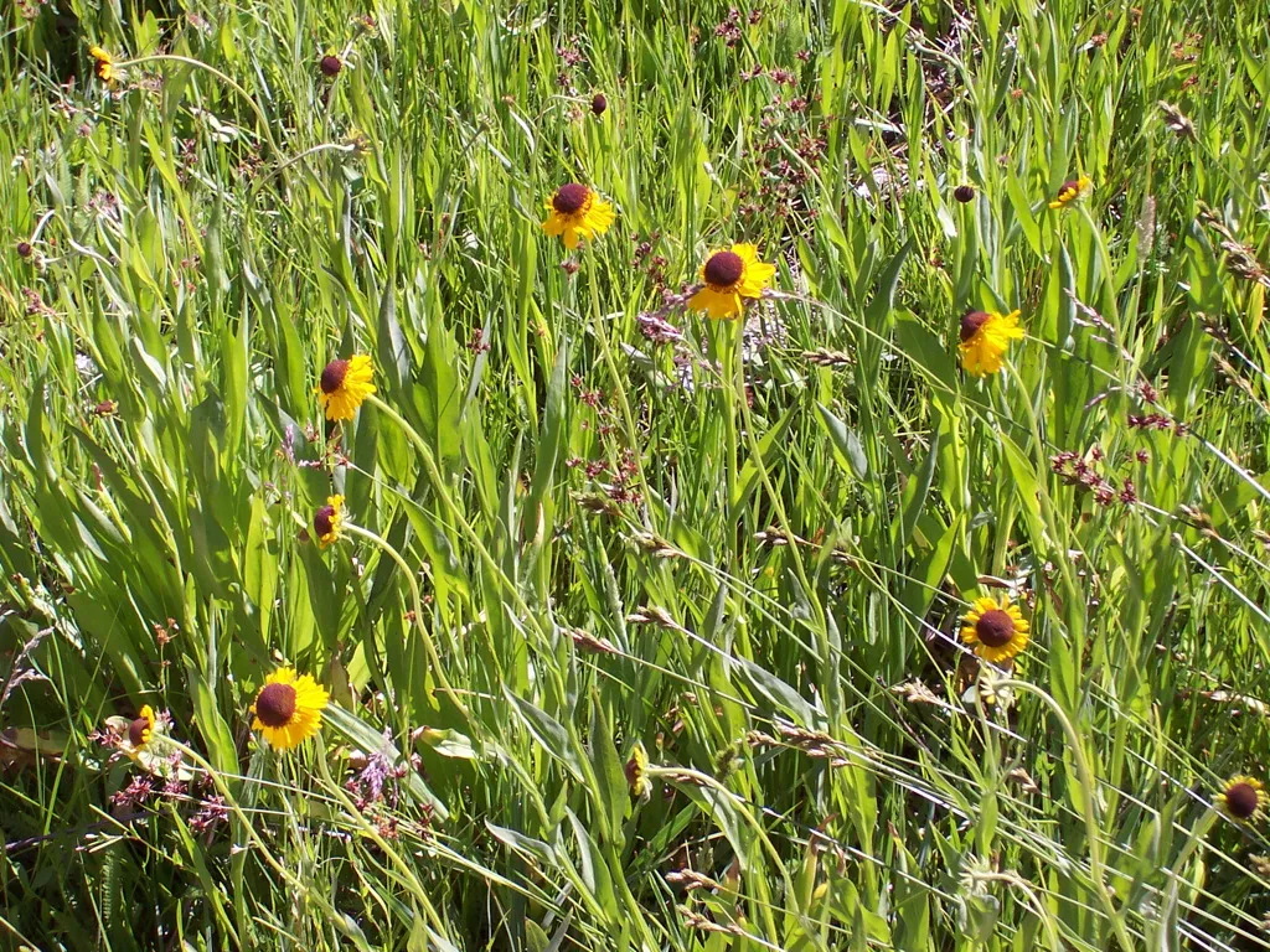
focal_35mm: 111
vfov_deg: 13.3
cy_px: 476
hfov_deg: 17.7
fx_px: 4072
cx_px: 635
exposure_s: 1/350
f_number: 4.8
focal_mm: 16.8
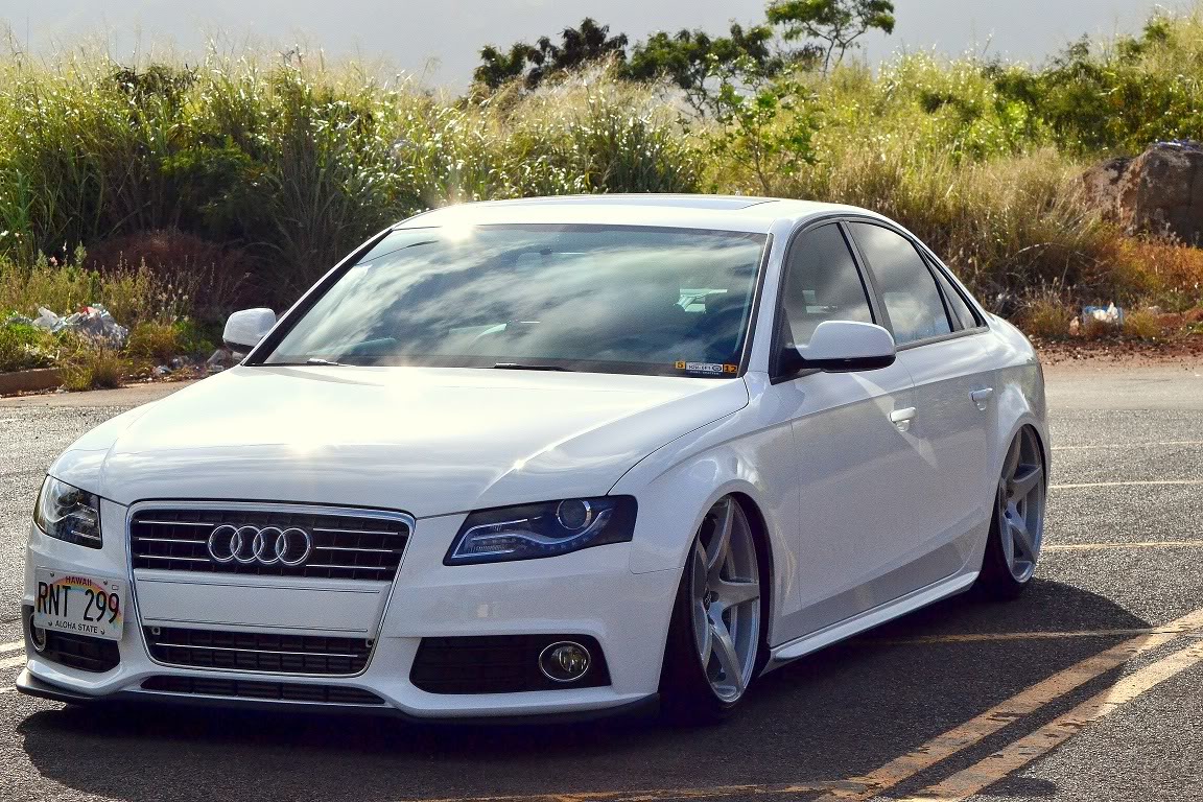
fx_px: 3508
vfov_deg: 13.0
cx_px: 602
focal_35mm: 105
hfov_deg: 19.5
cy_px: 401
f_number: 13
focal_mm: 70
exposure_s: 1/3200
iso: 800
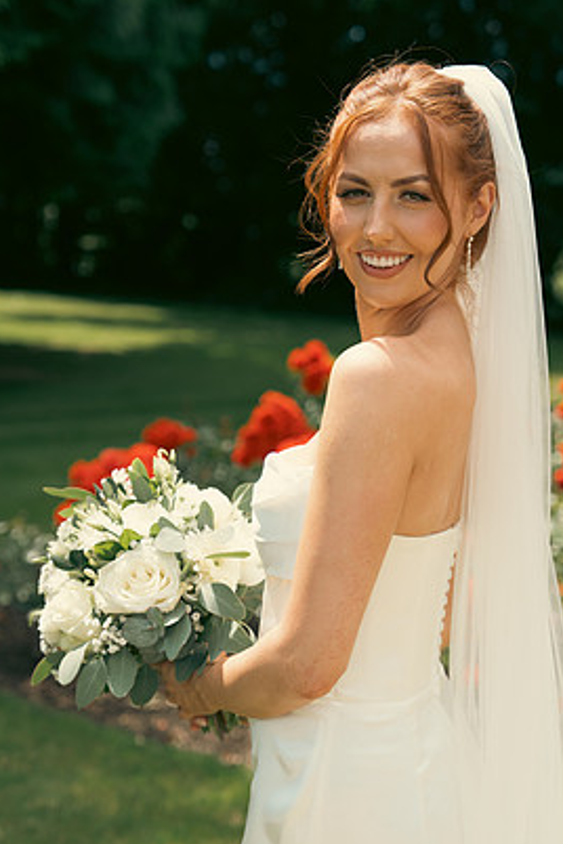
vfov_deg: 30.5
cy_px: 430
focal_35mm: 66
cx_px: 275
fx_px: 1548
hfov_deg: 20.6
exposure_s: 1/1250
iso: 160
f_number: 3.5
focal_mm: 59
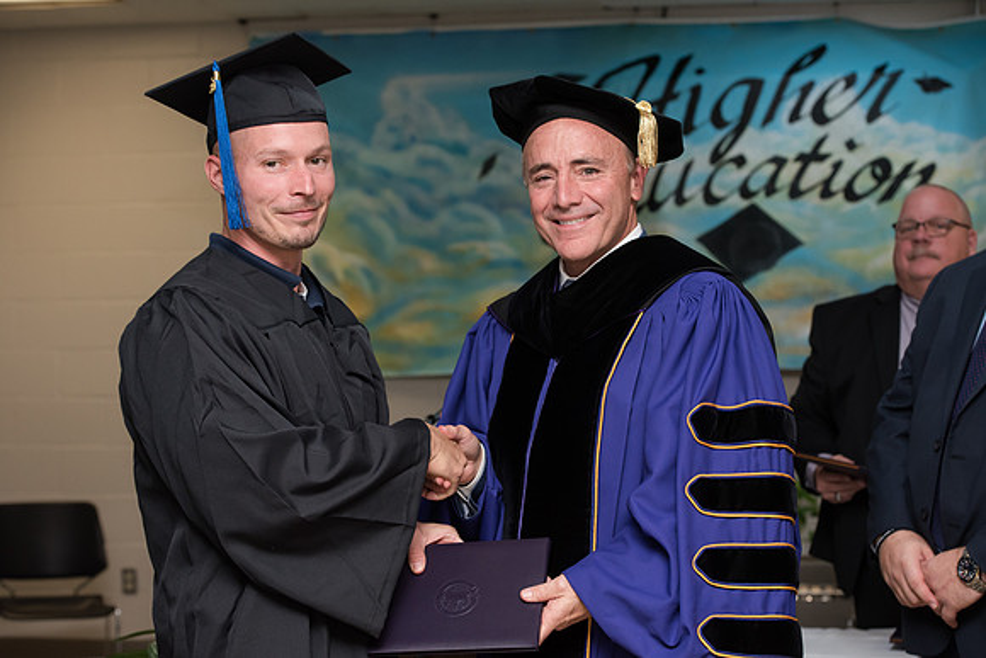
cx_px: 493
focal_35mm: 78
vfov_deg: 17.5
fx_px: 2137
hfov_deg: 26.0
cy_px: 329
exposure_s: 1/200
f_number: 6.3
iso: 1600
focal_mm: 78
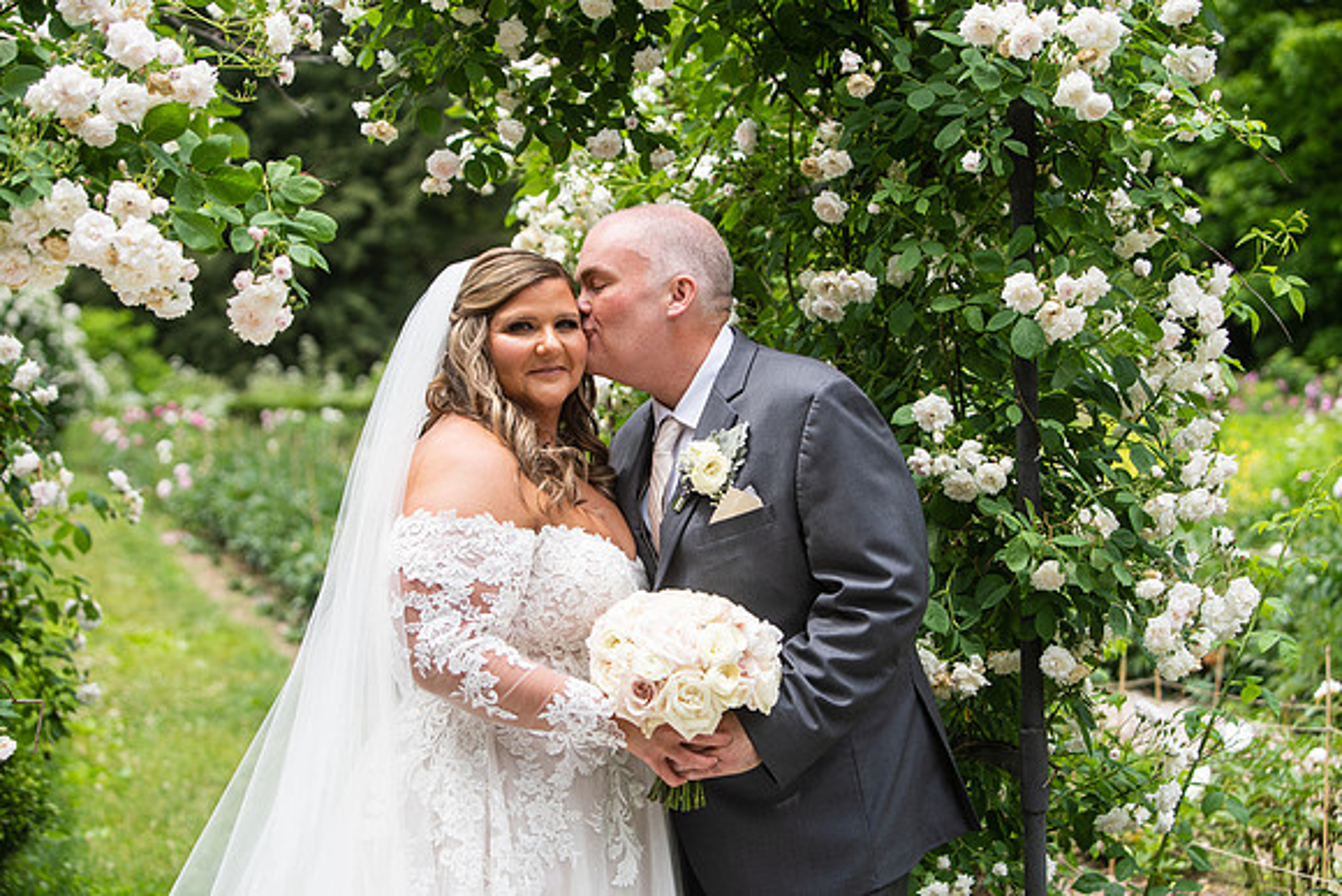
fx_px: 2610
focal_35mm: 70
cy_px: 448
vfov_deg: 19.5
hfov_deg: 28.8
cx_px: 671
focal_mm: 70
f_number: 4
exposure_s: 1/1000
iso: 200
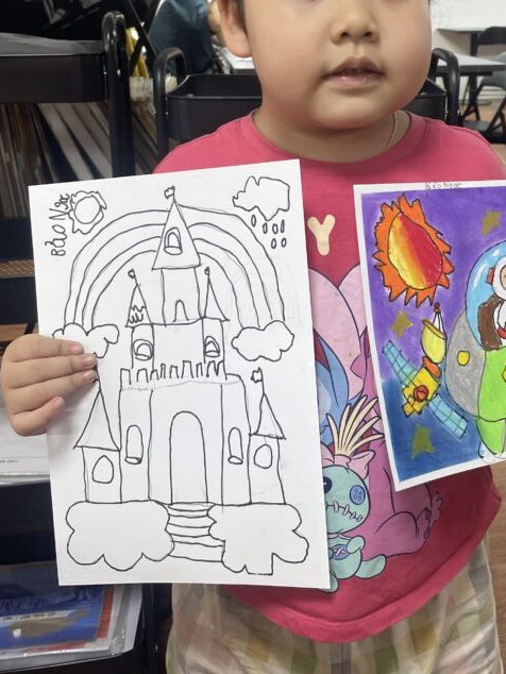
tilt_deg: -13.2
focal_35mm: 41
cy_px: 201
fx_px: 799
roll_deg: -1.7
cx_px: 345
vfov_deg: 44.8
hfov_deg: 34.8
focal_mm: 4.2
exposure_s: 1/100
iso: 125
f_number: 1.6
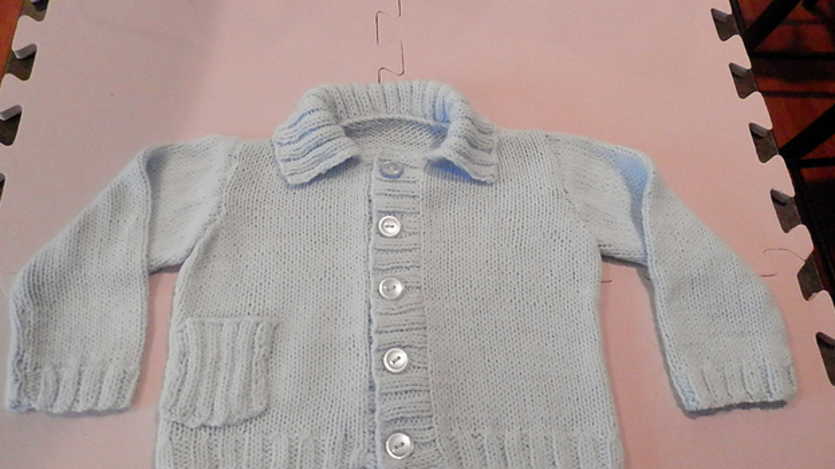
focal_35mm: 28
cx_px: 411
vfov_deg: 41.5
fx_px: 620
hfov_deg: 67.9
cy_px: 236
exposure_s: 1/50
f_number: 3
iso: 800
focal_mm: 4.5
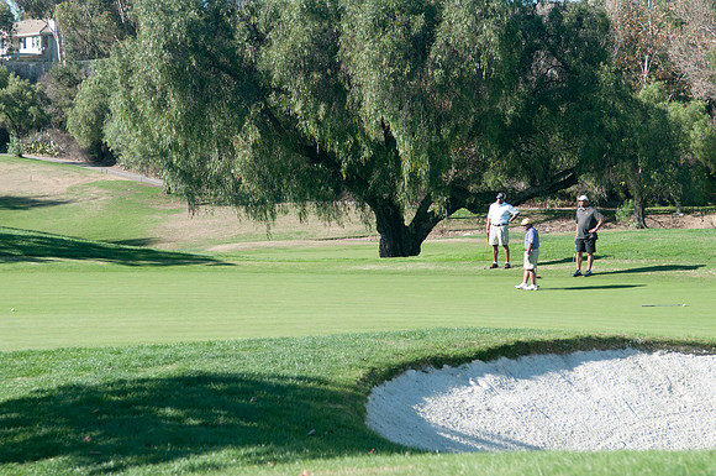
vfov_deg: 16.5
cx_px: 358
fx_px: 1639
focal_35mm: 82
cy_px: 238
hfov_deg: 24.6
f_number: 4.5
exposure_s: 1/320
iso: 200
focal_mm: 55
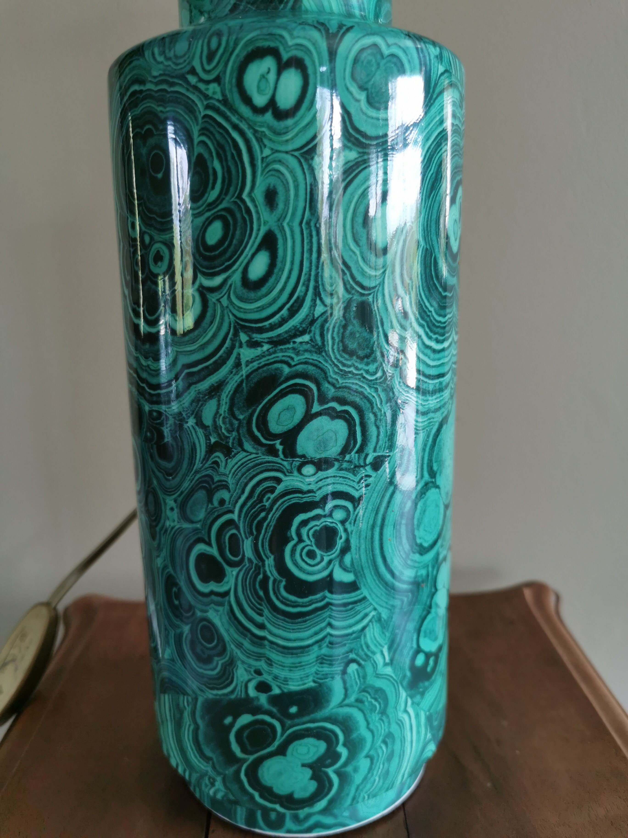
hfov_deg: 51.4
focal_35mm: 27
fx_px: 653
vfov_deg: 65.3
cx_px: 314
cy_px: 419
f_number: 1.6
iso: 50
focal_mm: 5.56
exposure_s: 1/135
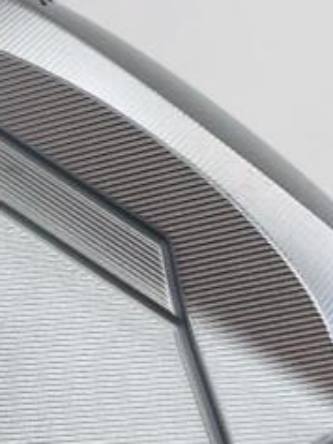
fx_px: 1089
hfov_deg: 17.1
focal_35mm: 85
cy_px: 328
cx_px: 34
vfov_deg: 22.8
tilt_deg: -65.5
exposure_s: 1/120
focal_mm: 3.99
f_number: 1.8
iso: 32
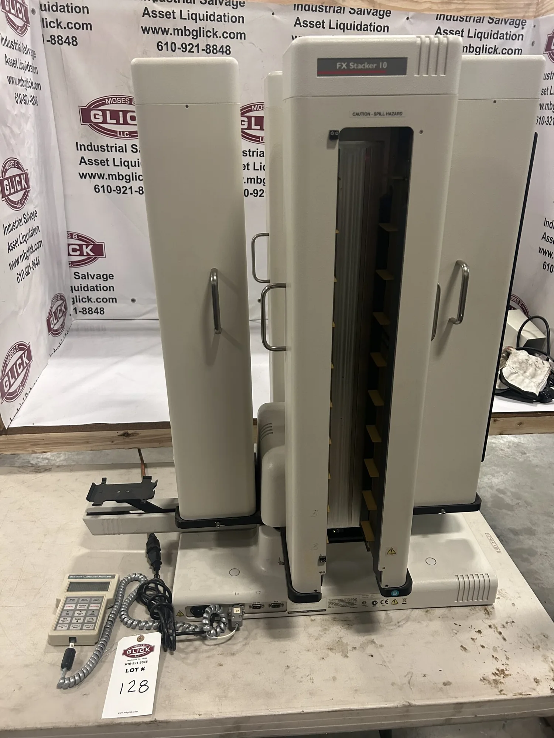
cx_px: 277
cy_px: 369
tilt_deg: -24.2
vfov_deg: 67.3
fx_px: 555
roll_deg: -2.0
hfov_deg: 53.1
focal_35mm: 26
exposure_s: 1/60
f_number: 1.5
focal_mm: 5.7
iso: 250
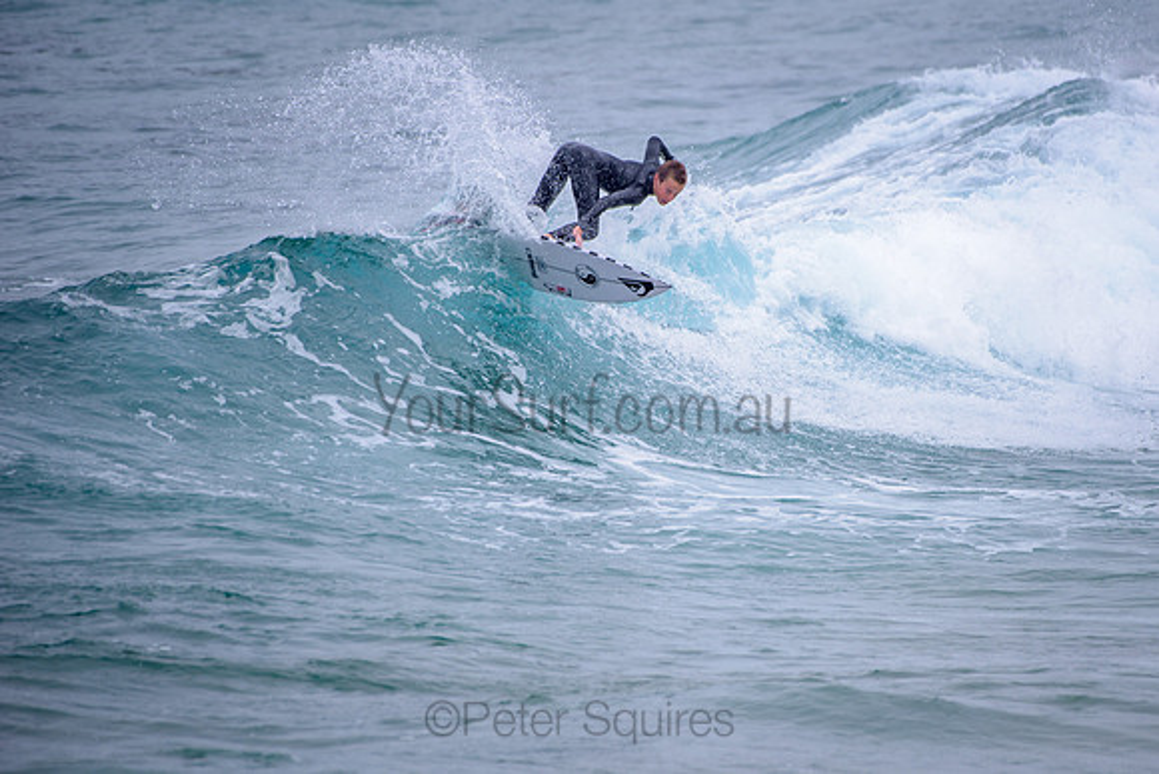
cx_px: 711
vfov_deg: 2.2
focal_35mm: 613
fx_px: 19740
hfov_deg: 3.4
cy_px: 350
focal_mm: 500
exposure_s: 1/2000
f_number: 5.6
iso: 160
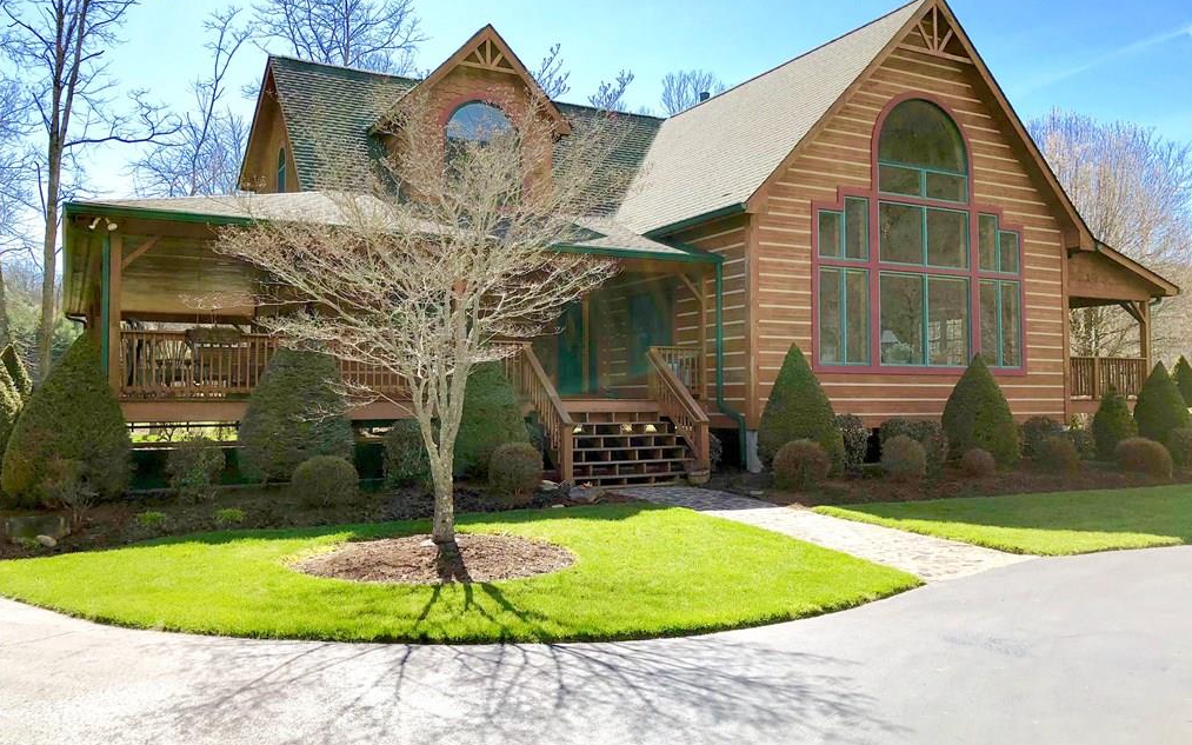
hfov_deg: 62.9
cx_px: 599
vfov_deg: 41.8
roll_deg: +1.4
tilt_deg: +2.7
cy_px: 366
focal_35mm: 30
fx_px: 975
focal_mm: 4
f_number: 1.8
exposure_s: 1/1143
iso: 20
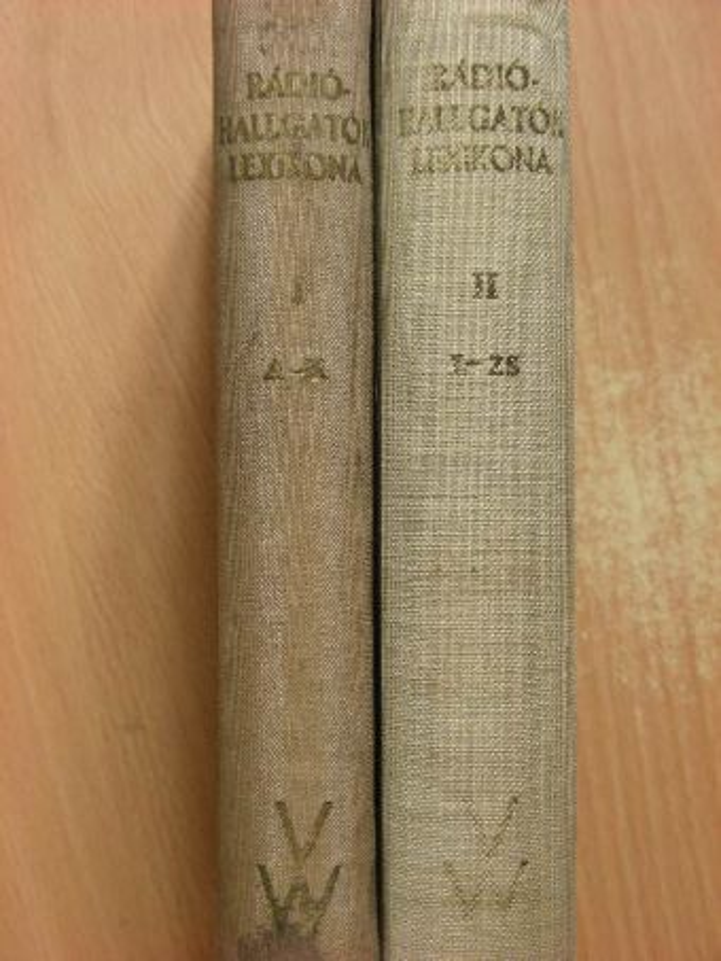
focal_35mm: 79
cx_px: 360
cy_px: 480
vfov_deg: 24.7
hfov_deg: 18.7
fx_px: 2193
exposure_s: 1/30.1
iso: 104
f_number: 3.5
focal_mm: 13.2
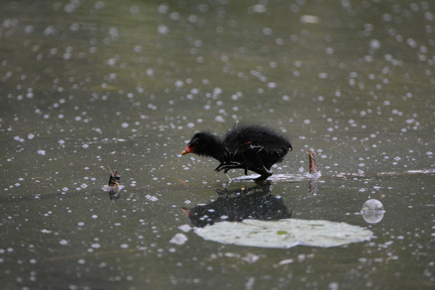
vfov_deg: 1.5
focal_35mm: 900
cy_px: 145
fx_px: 10873
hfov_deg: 2.3
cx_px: 218
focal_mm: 600
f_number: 6.3
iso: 4000
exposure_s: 1/2500
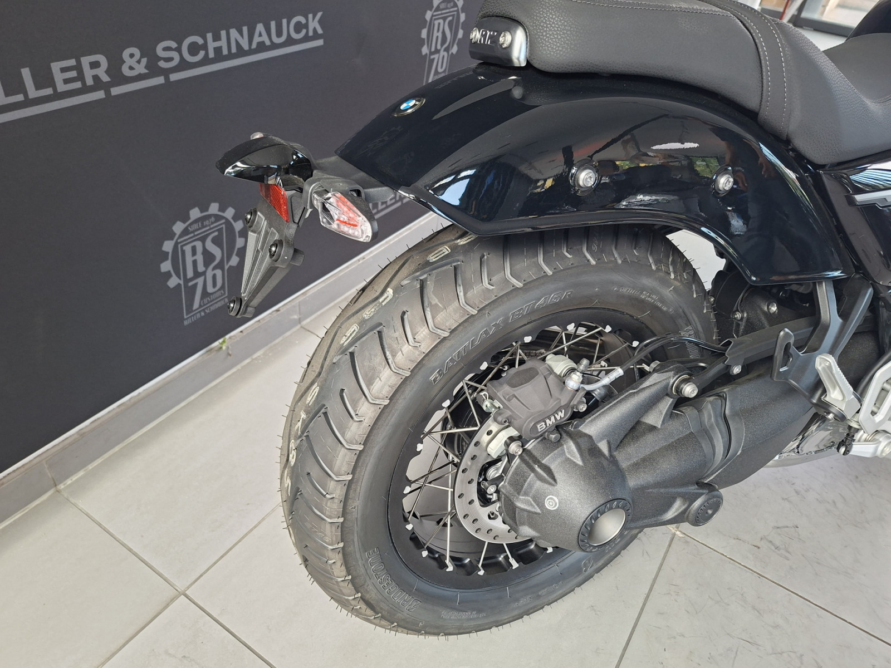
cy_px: 334
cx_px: 446
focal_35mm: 23
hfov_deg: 73.9
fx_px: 592
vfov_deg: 58.9
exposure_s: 1/120
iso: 320
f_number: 1.8
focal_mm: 5.54
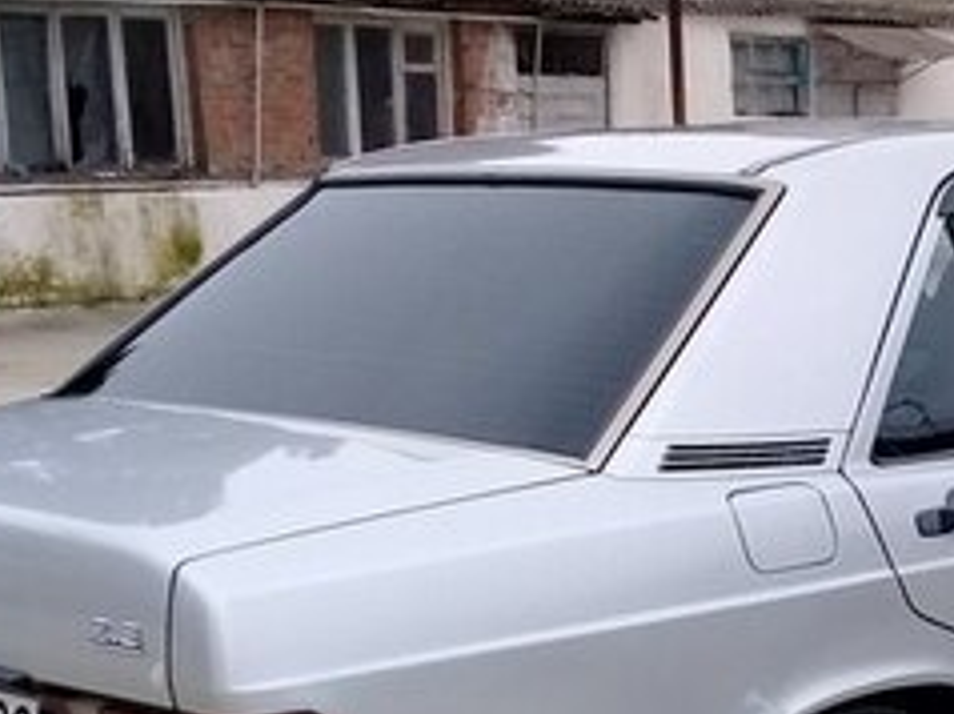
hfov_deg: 22.2
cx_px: 882
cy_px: 888
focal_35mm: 86
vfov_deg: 16.3
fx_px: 2368
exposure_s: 1/133
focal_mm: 3.3
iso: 64
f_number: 2.2
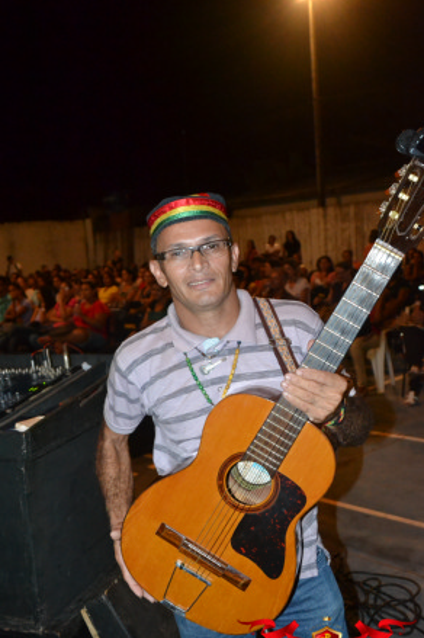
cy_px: 353
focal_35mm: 41
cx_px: 195
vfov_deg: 47.4
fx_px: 725
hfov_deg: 32.6
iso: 3200
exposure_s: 1/60
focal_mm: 24
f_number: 3.8
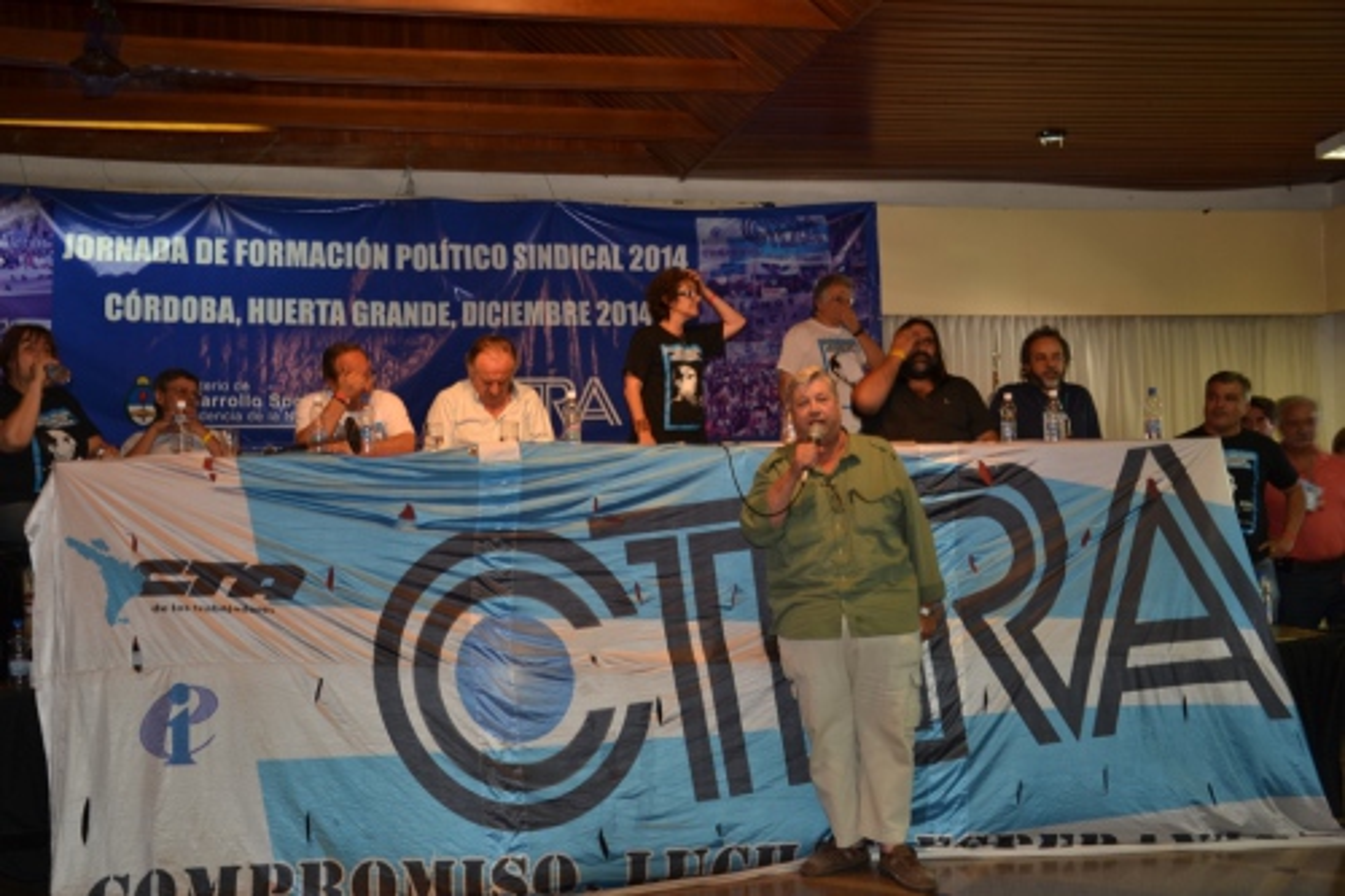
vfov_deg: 34.2
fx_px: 1457
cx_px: 672
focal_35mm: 39
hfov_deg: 49.6
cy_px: 448
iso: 100
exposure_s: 1/13
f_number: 4
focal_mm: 26
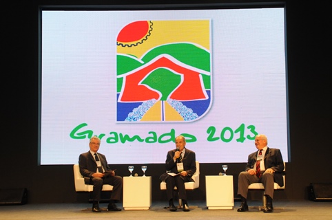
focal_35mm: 57
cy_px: 110
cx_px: 166
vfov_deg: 23.7
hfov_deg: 35.1
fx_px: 525
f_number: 3.5
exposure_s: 1/160
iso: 1250
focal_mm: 38
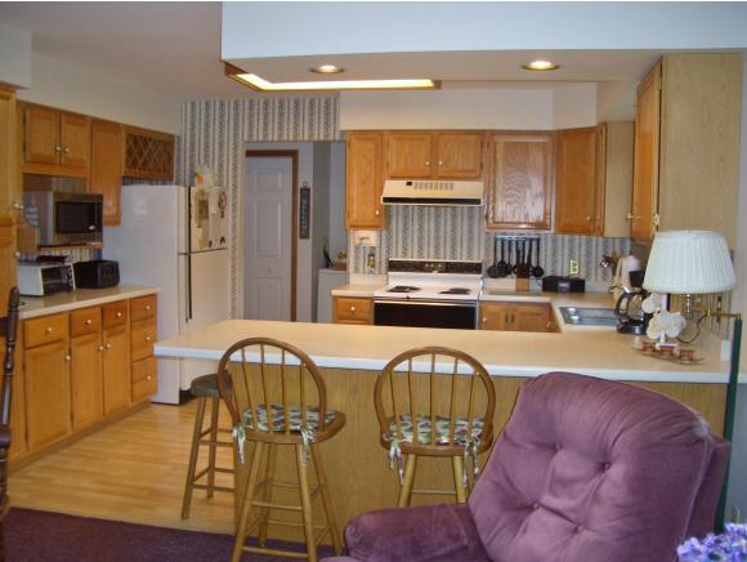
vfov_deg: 40.8
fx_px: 756
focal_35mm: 35
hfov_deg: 52.6
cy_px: 281
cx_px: 374
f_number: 2.6
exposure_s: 1/60
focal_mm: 5.8
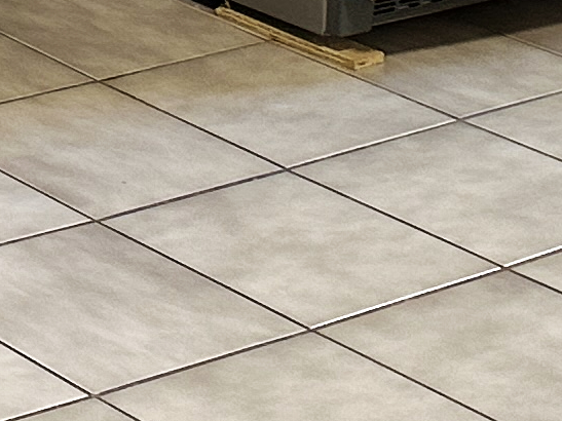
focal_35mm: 177
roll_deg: -0.7
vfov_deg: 7.4
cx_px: -530
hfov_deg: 10.4
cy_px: -820
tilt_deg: -2.7
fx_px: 2873
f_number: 1.78
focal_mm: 6.86
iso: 160
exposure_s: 1/120
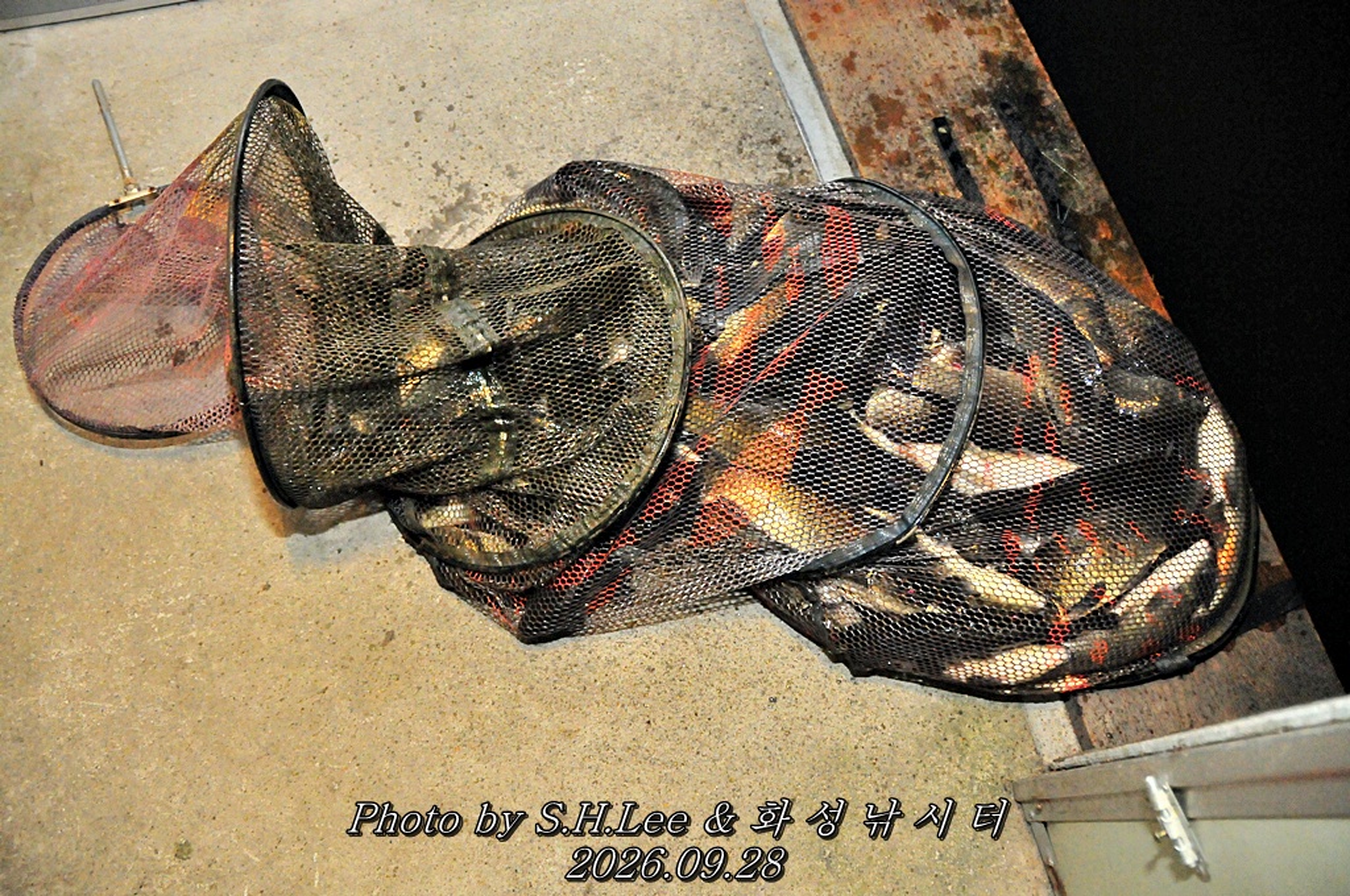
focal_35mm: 27
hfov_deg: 67.4
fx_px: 1011
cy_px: 448
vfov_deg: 47.8
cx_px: 675
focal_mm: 18
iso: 3200
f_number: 3.5
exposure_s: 1/60
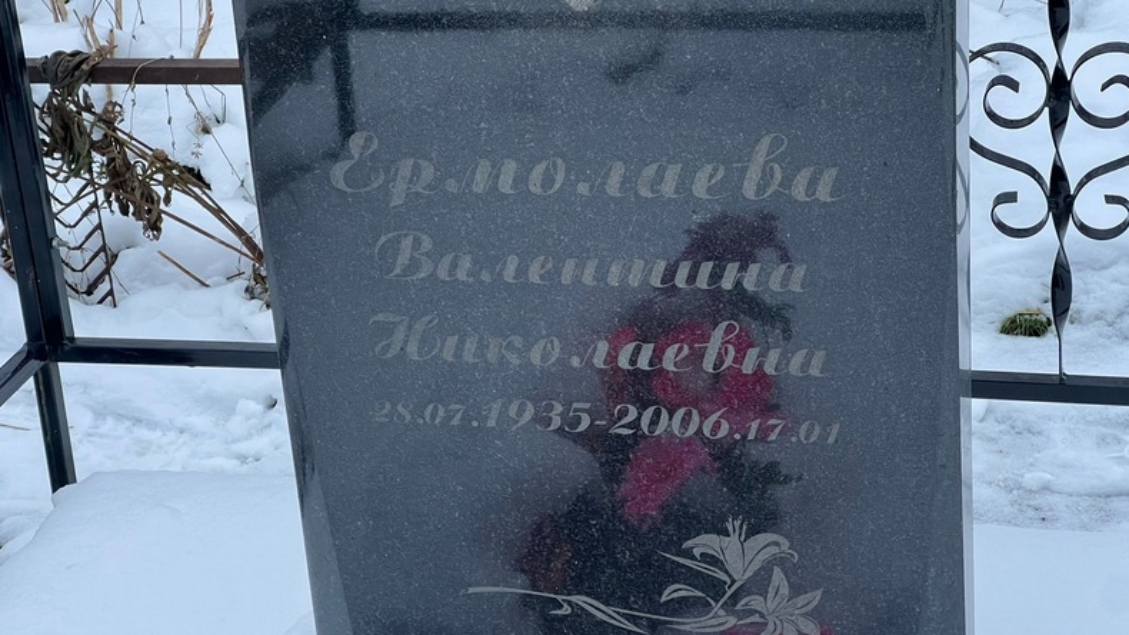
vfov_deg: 14.2
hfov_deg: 25.0
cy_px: 237
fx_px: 2544
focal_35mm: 85
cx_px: 562
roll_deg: +4.9
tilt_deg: -23.4
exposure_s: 1/67
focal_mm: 9
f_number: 2.8
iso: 200
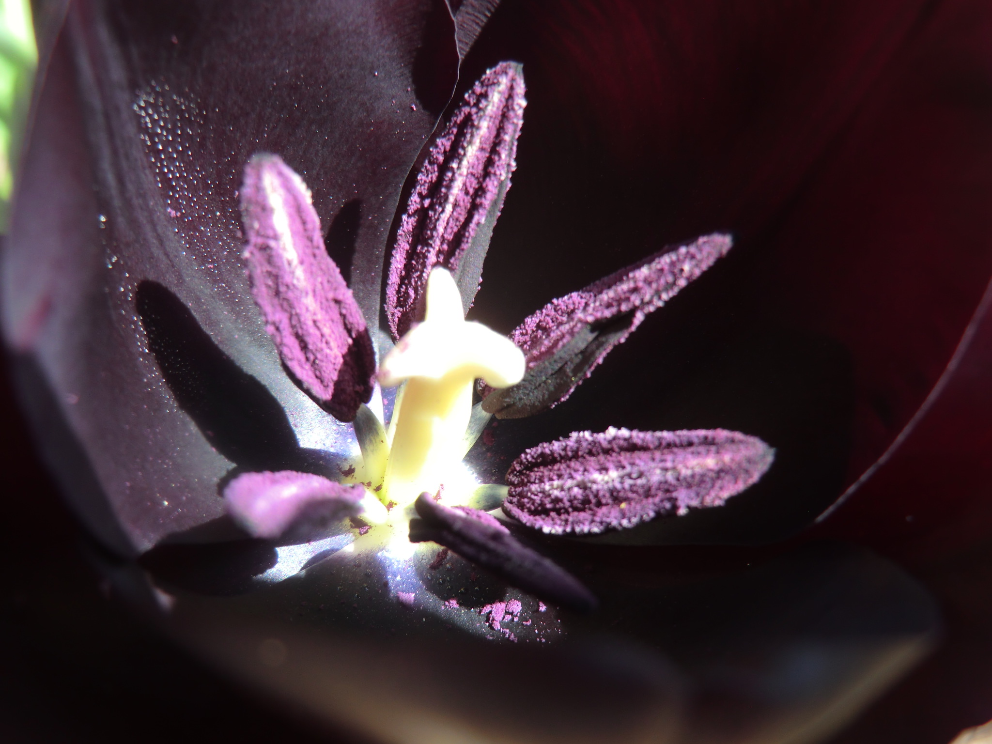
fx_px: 1146
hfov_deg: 46.8
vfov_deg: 36.0
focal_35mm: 40
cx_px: 496
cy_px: 372
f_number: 3.8
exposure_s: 1/80
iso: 64
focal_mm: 7.1
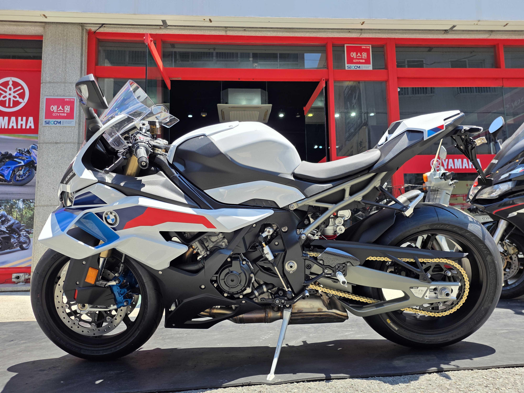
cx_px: 262
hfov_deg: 73.9
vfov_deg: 58.9
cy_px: 196
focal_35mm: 23
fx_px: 348
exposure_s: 1/2134
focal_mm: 6.25
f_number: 1.7
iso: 80
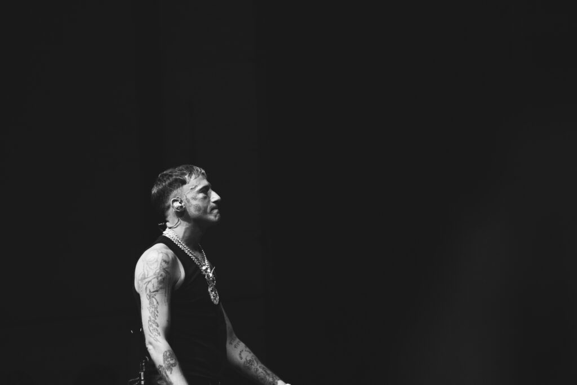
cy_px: 192
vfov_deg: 4.4
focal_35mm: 315
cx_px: 288
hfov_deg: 6.5
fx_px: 5049
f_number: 6.3
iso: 2500
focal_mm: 210
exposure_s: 1/250
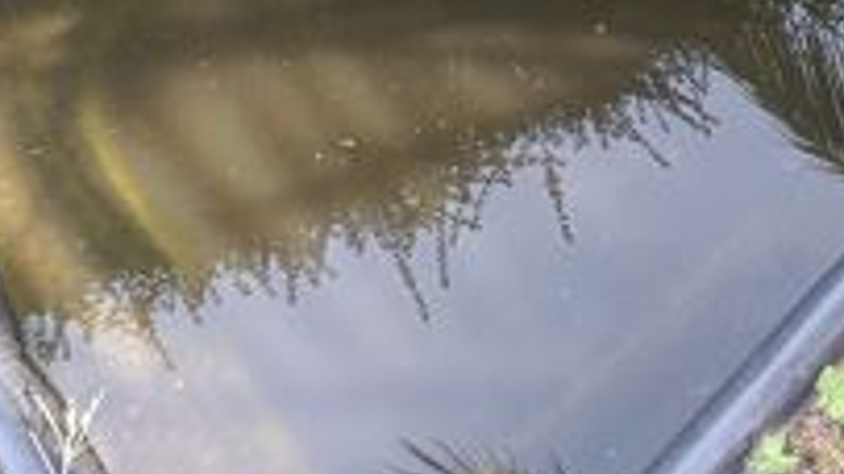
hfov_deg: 30.6
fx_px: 1499
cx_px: 682
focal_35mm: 67
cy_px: -48
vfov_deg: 17.4
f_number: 1.8
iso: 134
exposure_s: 1/50
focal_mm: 3.96
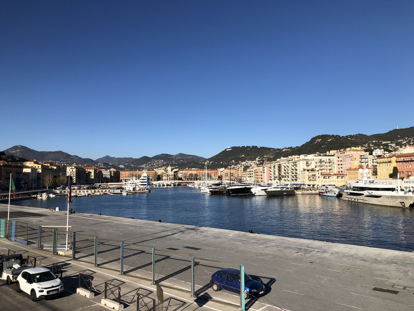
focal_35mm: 28
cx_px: 207
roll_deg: -0.3
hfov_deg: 63.4
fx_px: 335
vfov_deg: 49.7
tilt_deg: +4.7
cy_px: 156
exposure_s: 1/2825
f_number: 1.8
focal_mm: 3.99
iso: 25
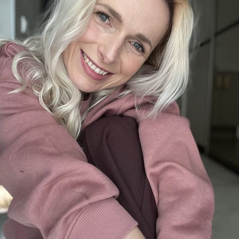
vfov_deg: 46.0
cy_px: 116
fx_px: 281
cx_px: 120
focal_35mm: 36
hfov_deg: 46.0
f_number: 2.2
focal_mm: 2.71
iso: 50
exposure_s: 1/121
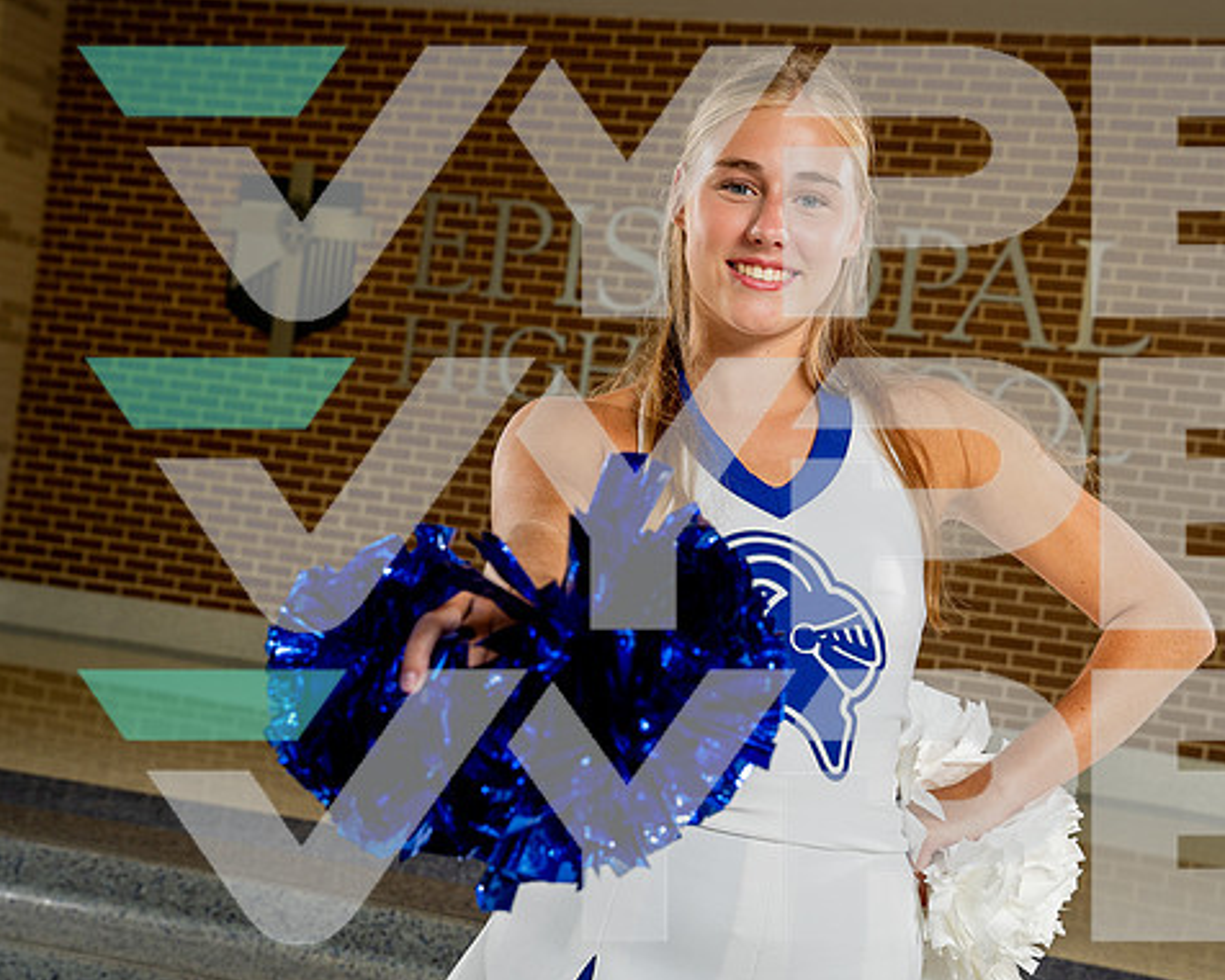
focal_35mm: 51
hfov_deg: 36.5
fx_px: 1849
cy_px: 493
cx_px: 731
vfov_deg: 29.7
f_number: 5.6
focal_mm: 43
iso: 250
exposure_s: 1/250
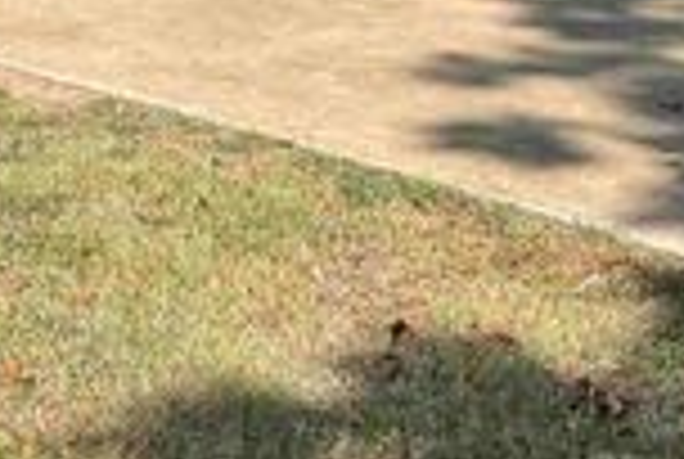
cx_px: -22
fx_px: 1885
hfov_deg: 19.9
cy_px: -380
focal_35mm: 99
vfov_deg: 12.6
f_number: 1.8
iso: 16
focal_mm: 3
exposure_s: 1/855
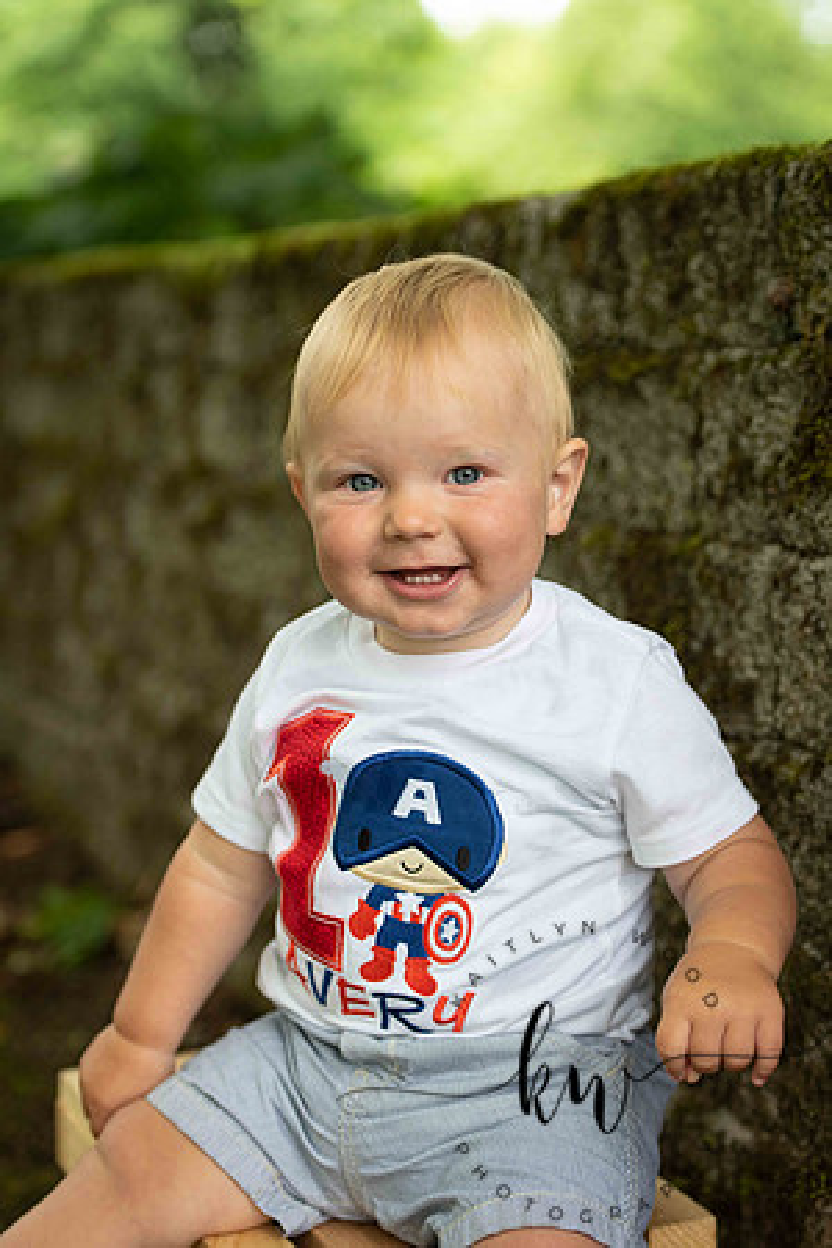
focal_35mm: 70
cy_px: 624
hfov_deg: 19.5
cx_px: 416
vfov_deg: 28.8
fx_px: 2426
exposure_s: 1/250
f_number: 2.8
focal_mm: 70
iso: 400
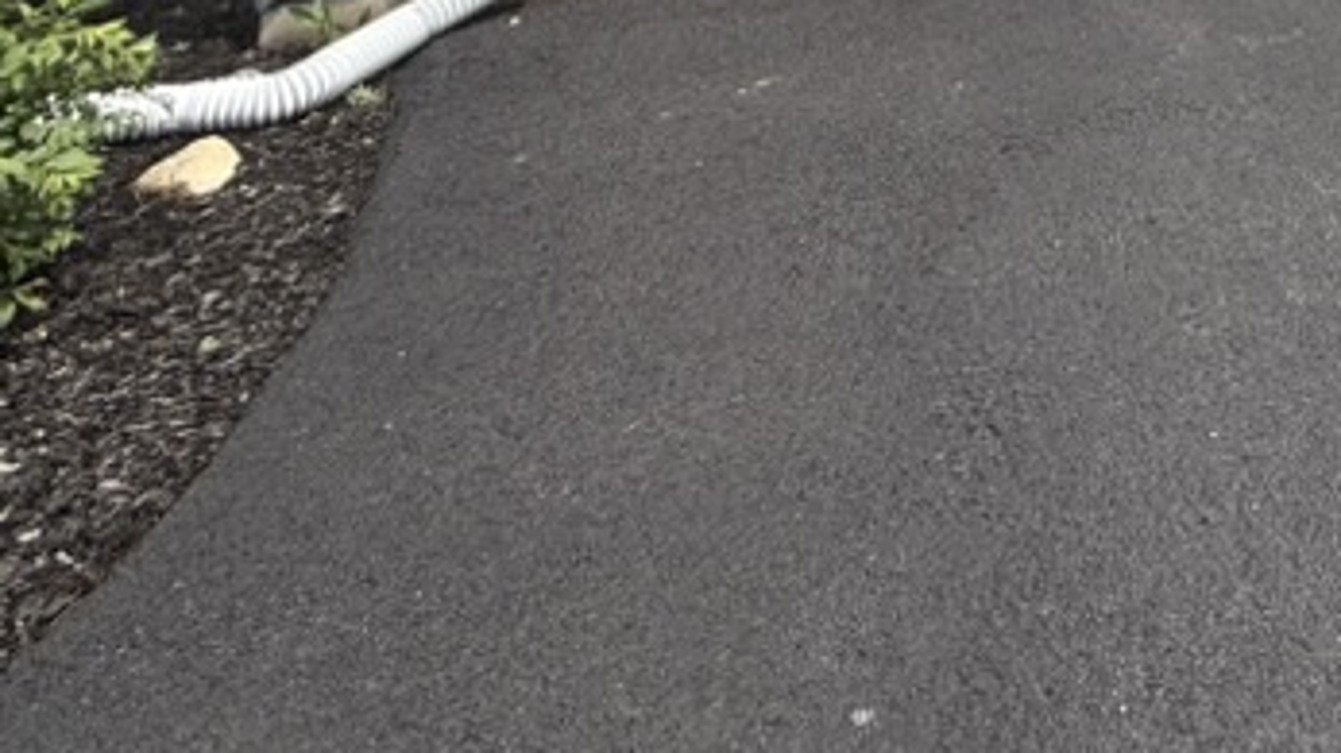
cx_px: 1592
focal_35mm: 45
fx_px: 1600
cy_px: -591
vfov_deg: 19.8
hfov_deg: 35.9
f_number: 2.2
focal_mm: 2.22
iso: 50
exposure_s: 1/1189
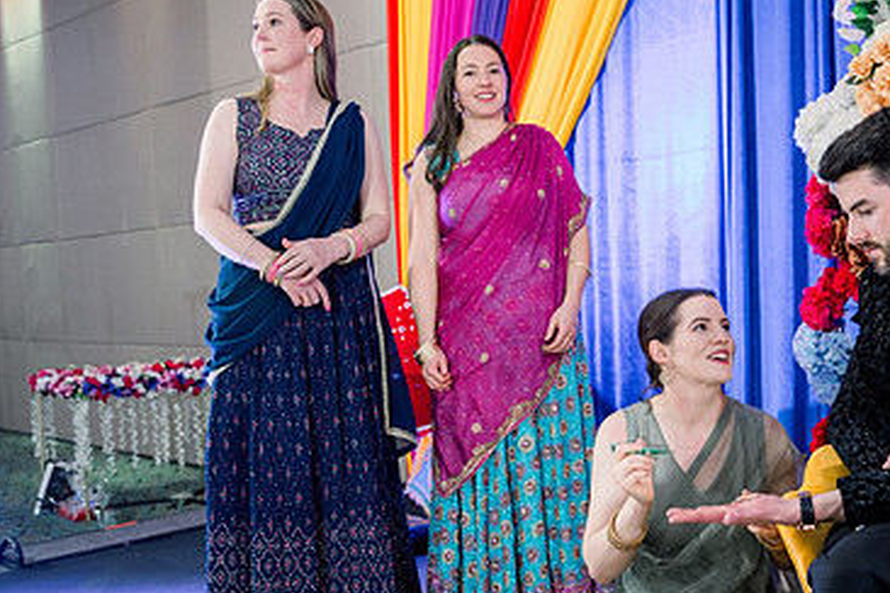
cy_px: 368
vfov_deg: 34.9
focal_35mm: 38
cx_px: 627
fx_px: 939
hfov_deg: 49.4
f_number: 2.8
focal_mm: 24
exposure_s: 1/125
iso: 1250
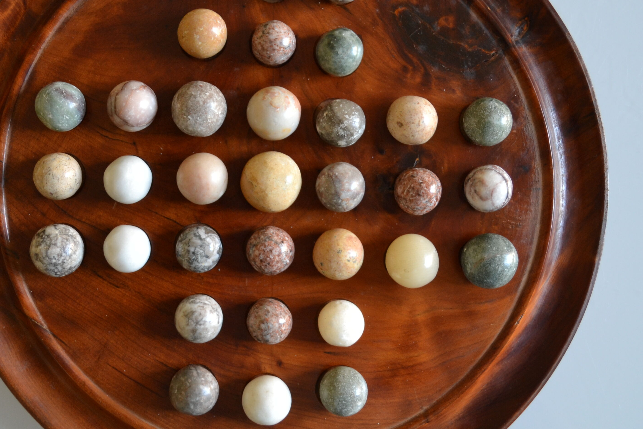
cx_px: 261
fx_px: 875
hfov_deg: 40.2
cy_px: 181
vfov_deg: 27.5
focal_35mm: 49
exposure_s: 1/20
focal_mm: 20
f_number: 3.8
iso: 400
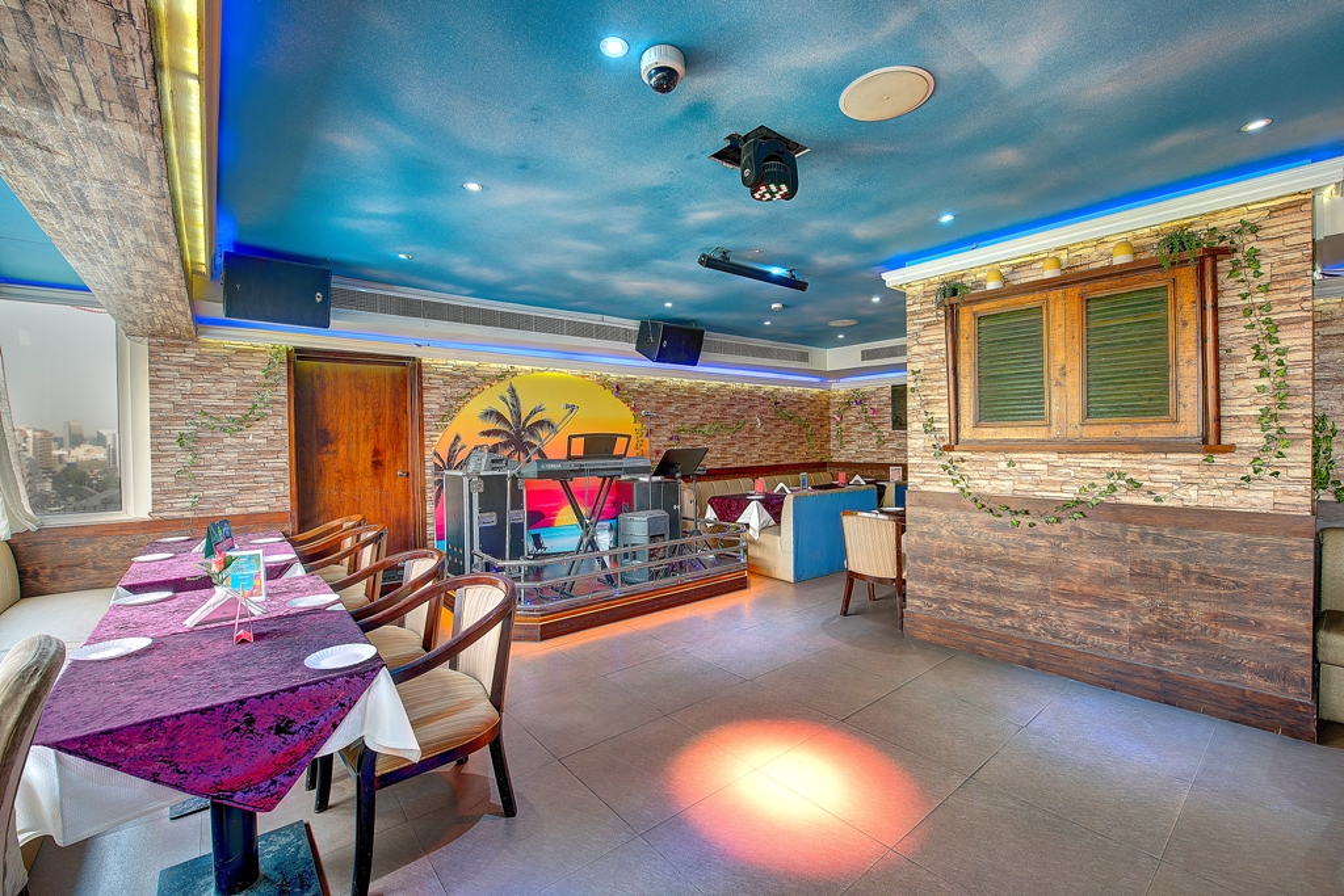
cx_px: 672
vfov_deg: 77.3
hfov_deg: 100.4
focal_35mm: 15
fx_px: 560
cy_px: 448
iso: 100
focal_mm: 15
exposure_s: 1.6
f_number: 8
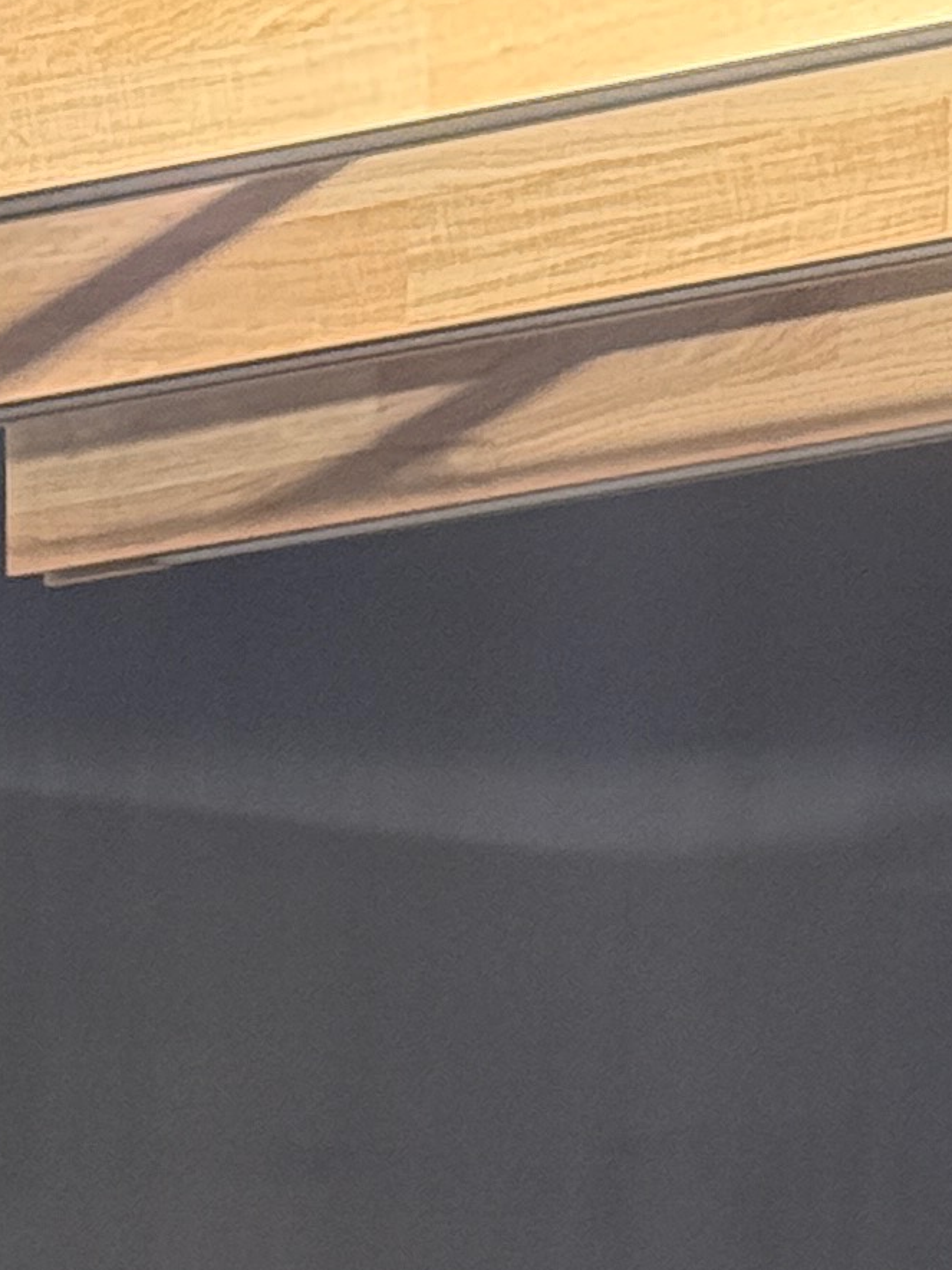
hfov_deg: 6.8
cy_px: 2671
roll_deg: -0.8
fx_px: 8031
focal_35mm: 219
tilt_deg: -2.5
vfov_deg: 8.5
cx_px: 317
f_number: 1.78
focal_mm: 6.76
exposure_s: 1/60
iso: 250
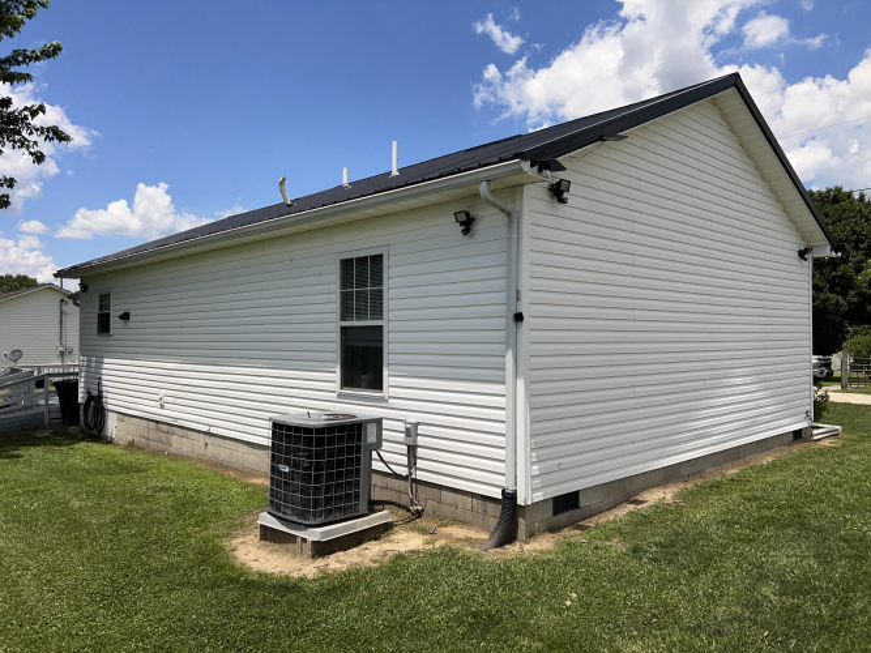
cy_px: 326
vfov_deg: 53.0
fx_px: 654
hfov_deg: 67.3
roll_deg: +0.4
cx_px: 436
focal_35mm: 26
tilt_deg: +1.2
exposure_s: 1/10309
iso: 32
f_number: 1.5
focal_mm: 5.7
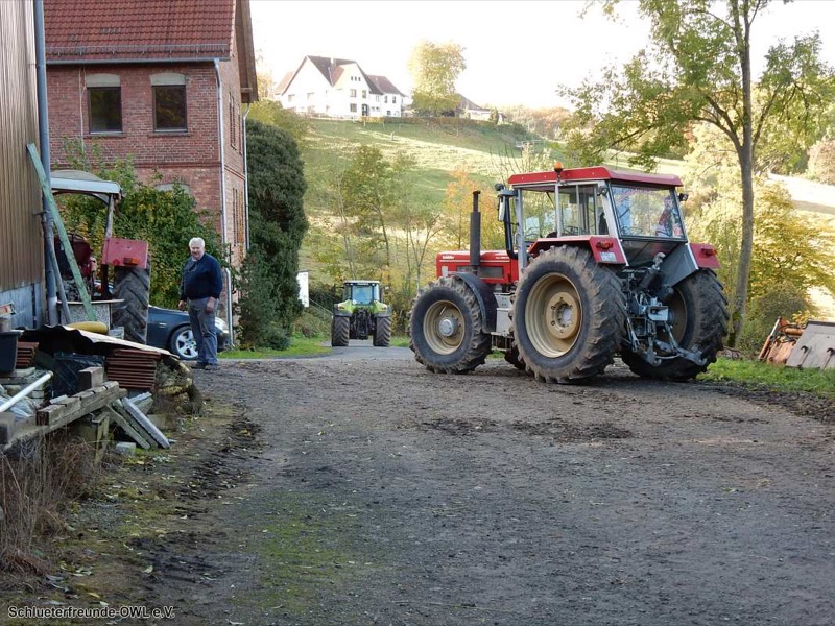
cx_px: 418
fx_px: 1447
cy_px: 313
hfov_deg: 32.2
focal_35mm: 60
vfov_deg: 24.4
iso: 125
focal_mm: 10.7
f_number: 4.5
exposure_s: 1/60
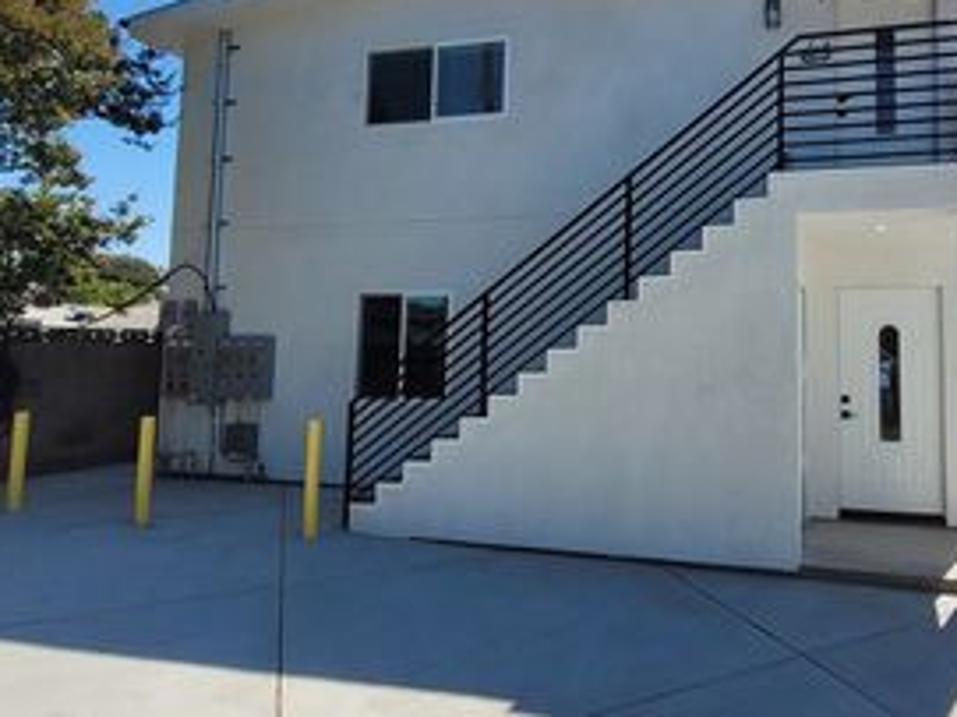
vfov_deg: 56.5
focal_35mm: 24
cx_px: 699
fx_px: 663
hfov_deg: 67.8
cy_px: 306
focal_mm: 1.74
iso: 40
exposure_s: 1/1628
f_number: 2.2
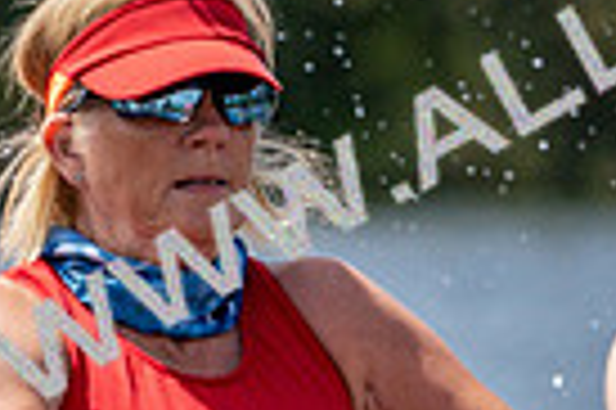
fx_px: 26234
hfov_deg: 1.3
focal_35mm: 1535
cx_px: -342
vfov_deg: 0.9
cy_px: 475
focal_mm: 362
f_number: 6.3
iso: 320
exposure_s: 1/2000
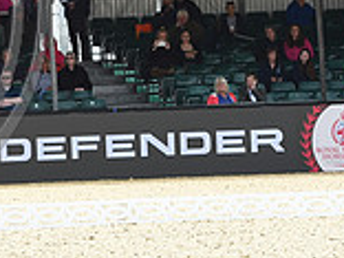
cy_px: -22
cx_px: -203
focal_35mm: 394
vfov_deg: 3.8
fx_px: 3915
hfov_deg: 5.0
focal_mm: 110
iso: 400
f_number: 5
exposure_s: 1/1250
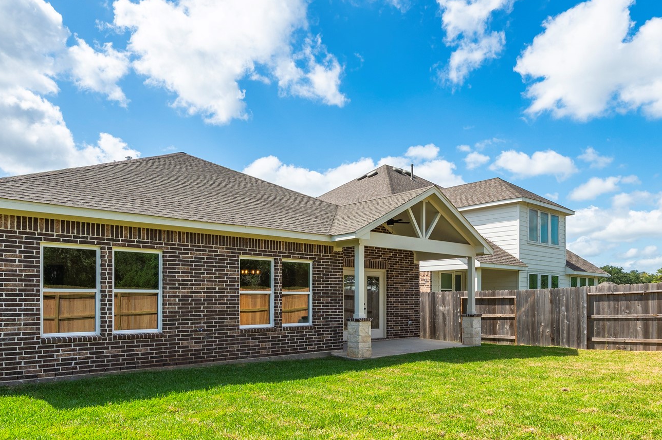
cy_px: 301
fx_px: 496
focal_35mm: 27
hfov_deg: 67.4
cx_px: 340
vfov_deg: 46.9
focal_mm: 16
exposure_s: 1/160
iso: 125
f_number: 13
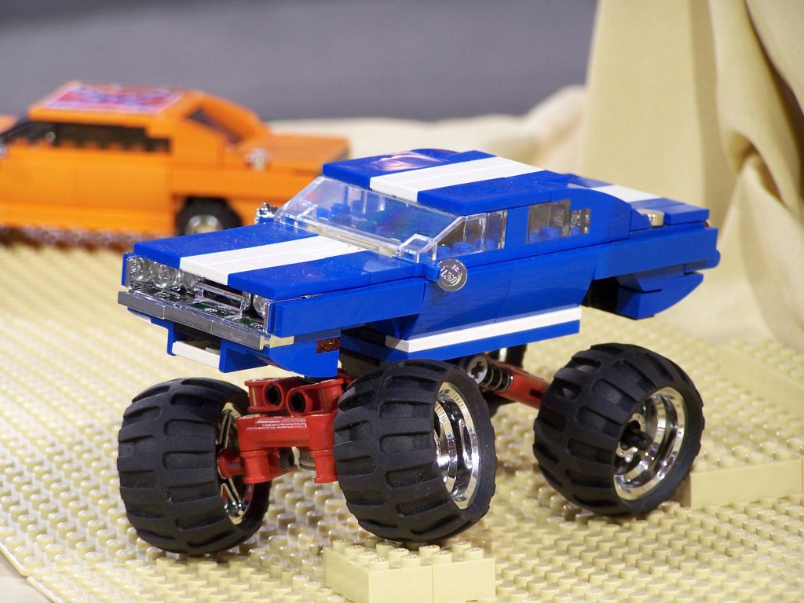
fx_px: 4390
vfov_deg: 7.9
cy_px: 302
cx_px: 402
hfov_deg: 10.5
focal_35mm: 189
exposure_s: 1/4
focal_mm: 31.3
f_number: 3.2
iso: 80
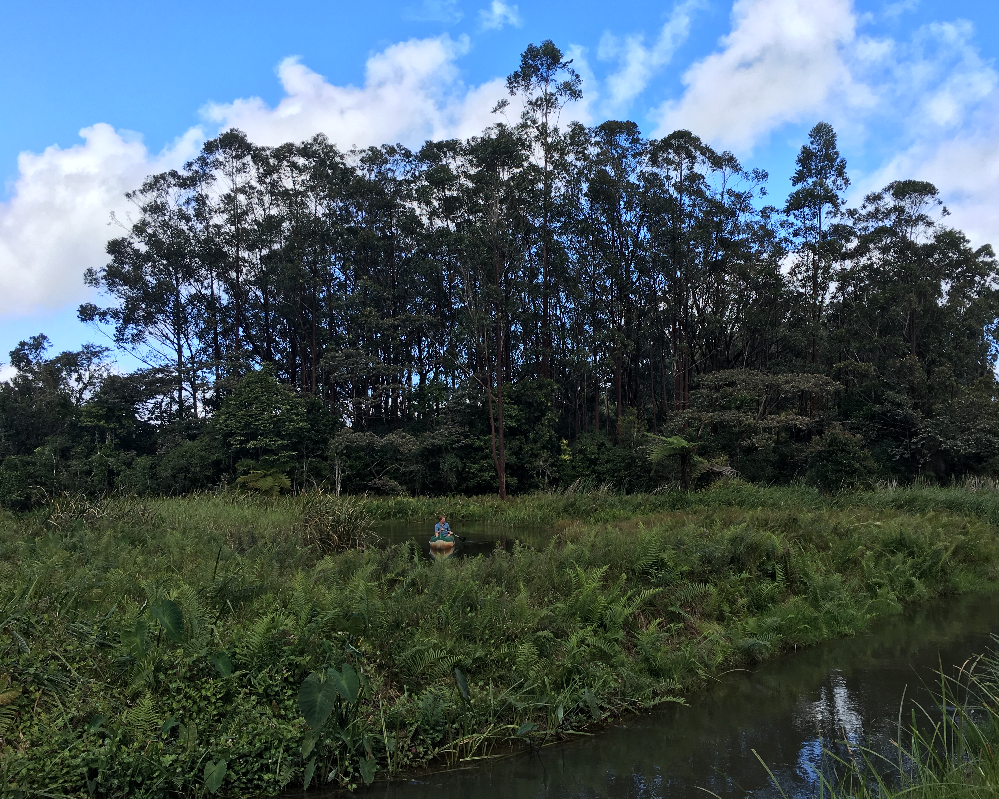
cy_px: 390
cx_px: 539
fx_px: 916
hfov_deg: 57.1
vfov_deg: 47.1
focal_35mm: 31
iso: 25
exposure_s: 1/601
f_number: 2.2
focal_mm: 4.15
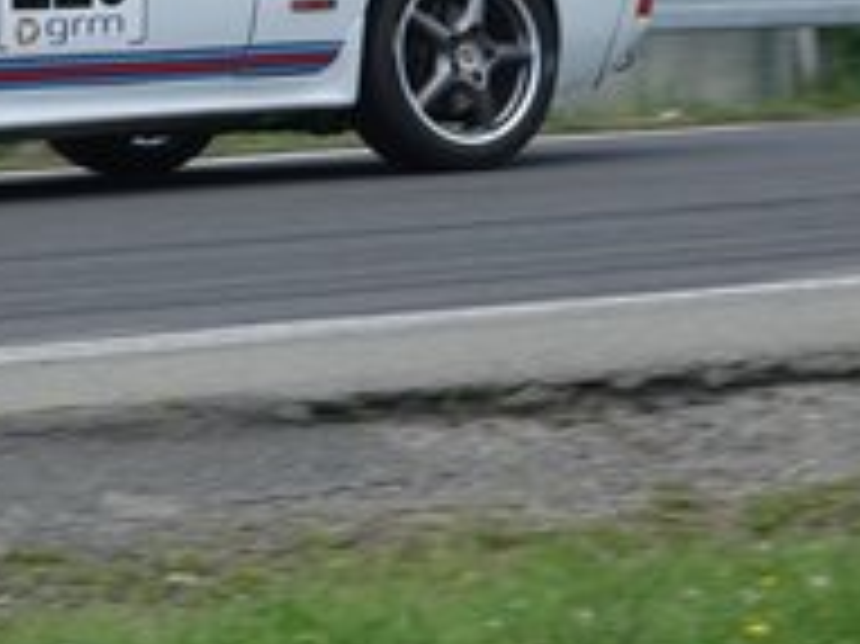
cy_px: 198
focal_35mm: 338
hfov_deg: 5.9
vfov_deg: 4.4
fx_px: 8392
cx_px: 45
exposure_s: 1/800
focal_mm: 54.57
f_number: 4
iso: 250
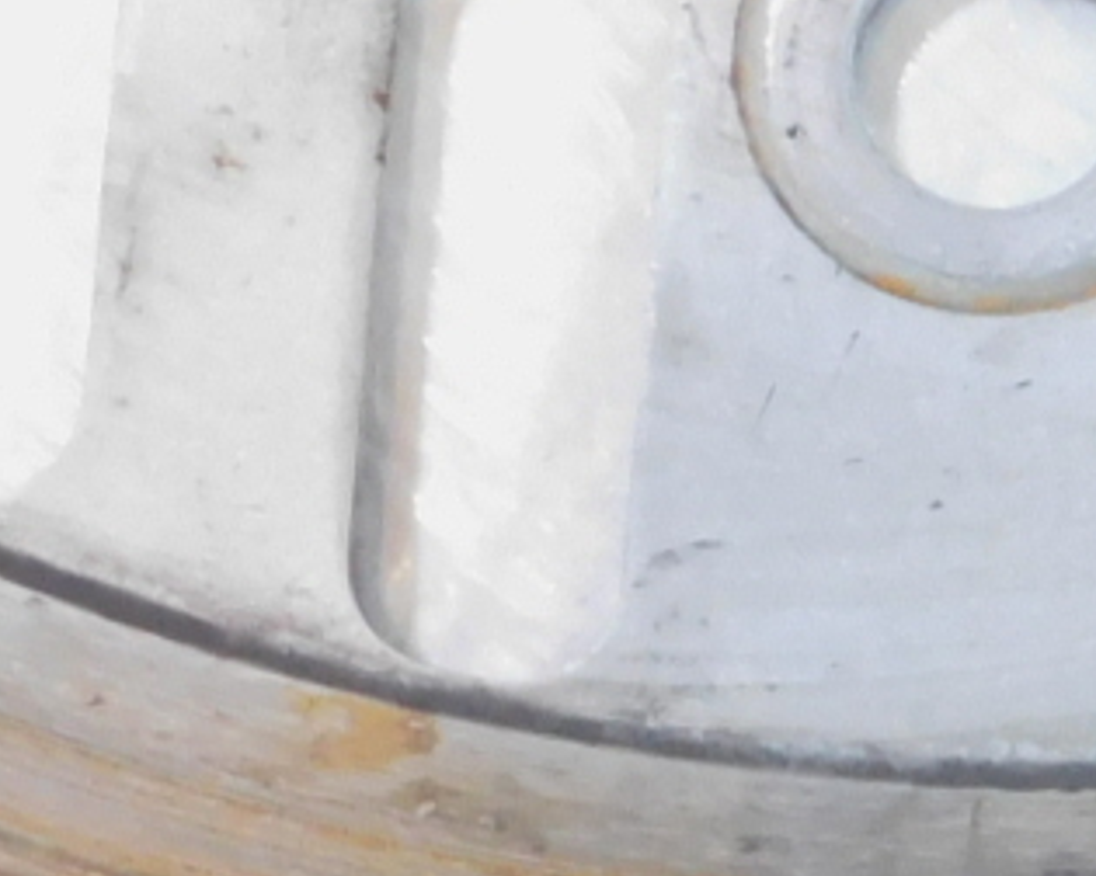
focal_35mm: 114
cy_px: 886
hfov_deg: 15.4
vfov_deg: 13.3
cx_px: 1698
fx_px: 3698
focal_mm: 4
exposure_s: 1/30
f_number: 3
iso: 400
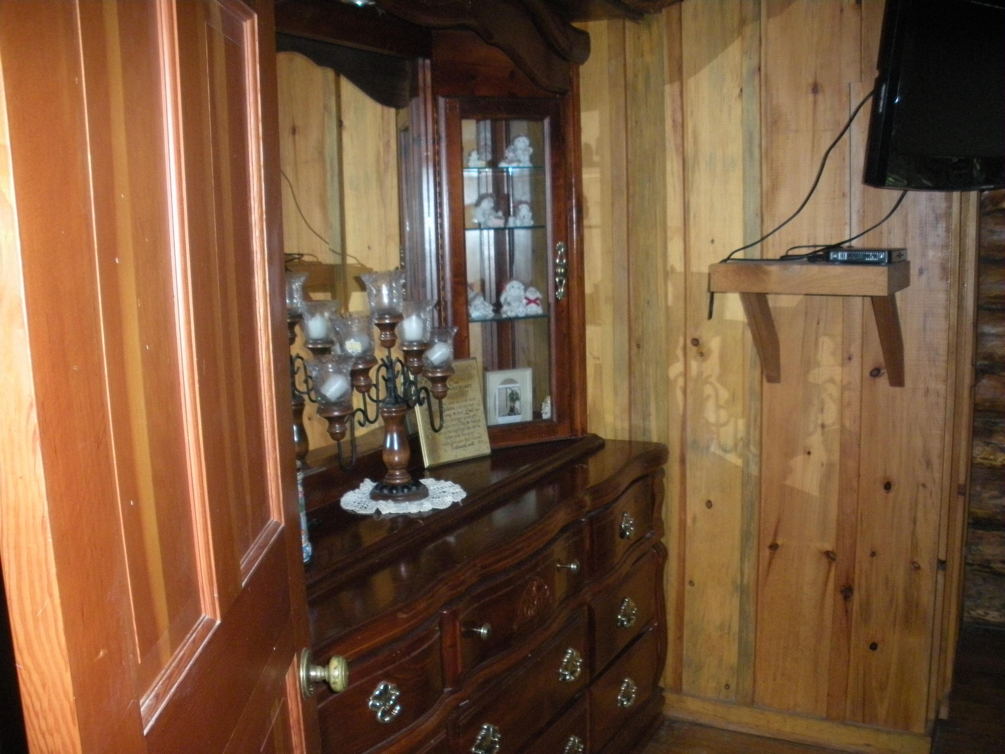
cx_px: 502
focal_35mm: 35
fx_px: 1016
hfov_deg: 52.6
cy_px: 377
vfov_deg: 40.7
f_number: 3.5
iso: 400
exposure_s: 1/60
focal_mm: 6.3
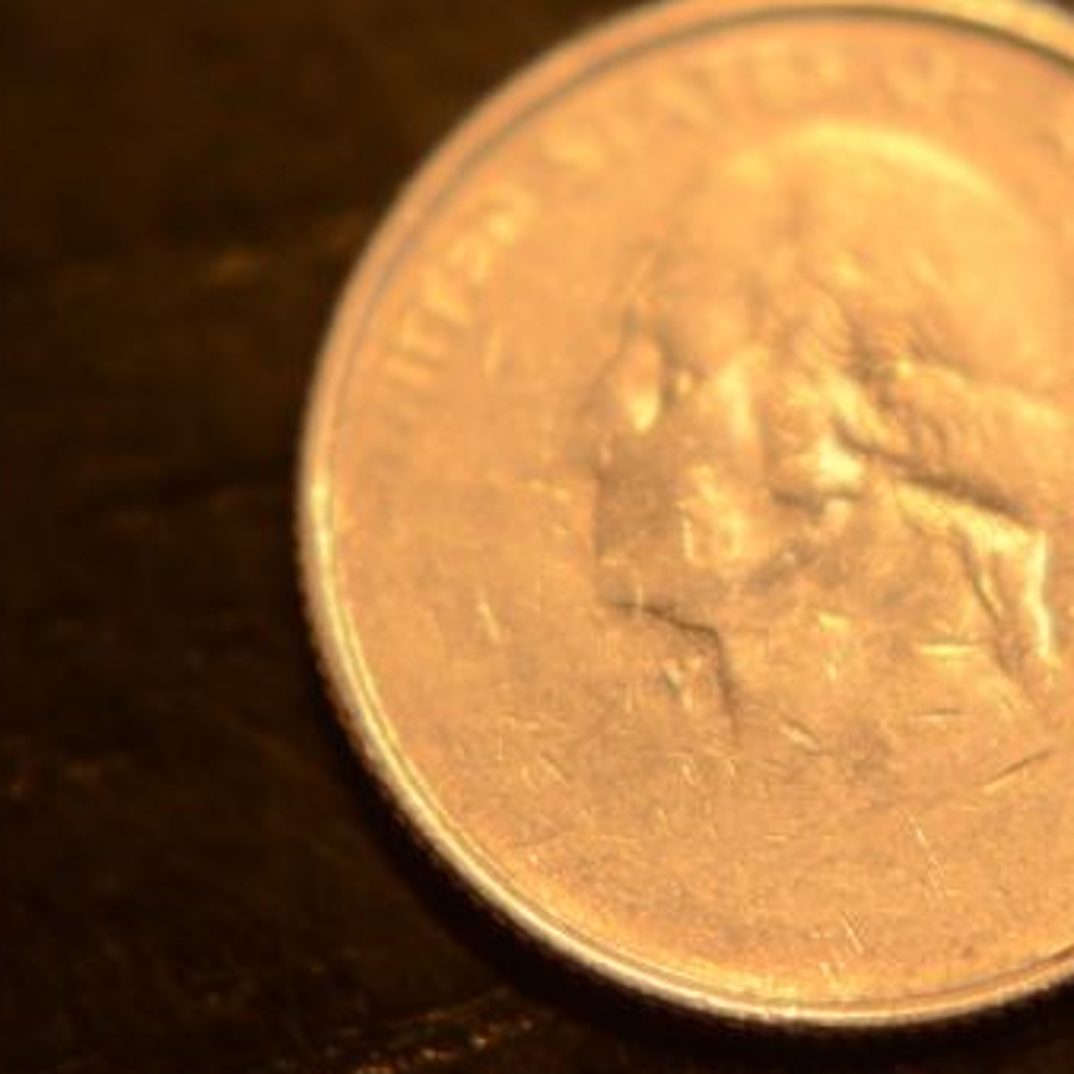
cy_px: 475
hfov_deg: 15.3
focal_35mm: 113
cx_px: 858
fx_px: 3967
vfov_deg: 15.4
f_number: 2.8
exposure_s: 1/320
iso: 2500
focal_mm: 50
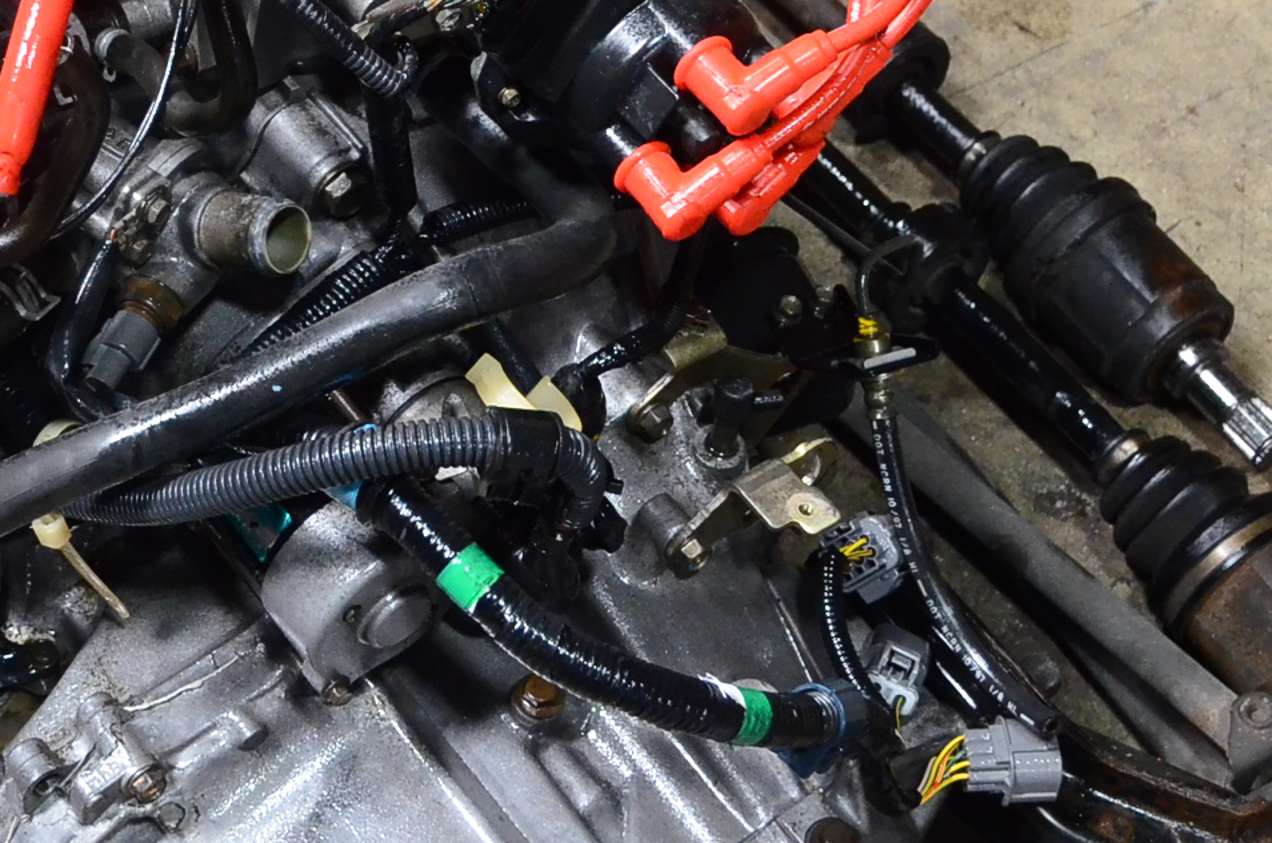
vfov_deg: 14.5
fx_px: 3279
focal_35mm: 93
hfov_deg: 21.7
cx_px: 237
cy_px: 148
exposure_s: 1/100
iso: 2500
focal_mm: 24
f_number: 5
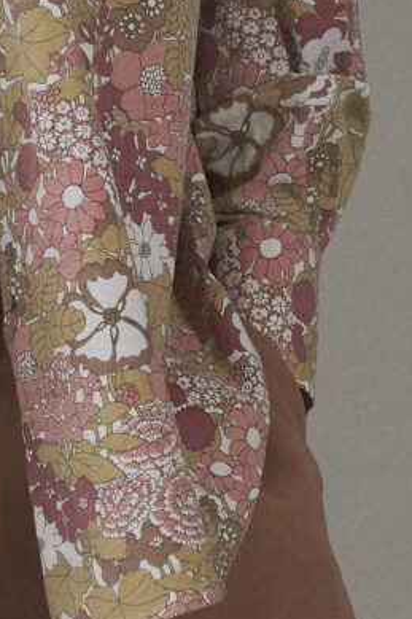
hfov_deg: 3.2
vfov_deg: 4.8
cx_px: 21
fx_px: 7353
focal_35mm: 428
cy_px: 656
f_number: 11
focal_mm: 65
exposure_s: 1/160
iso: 200
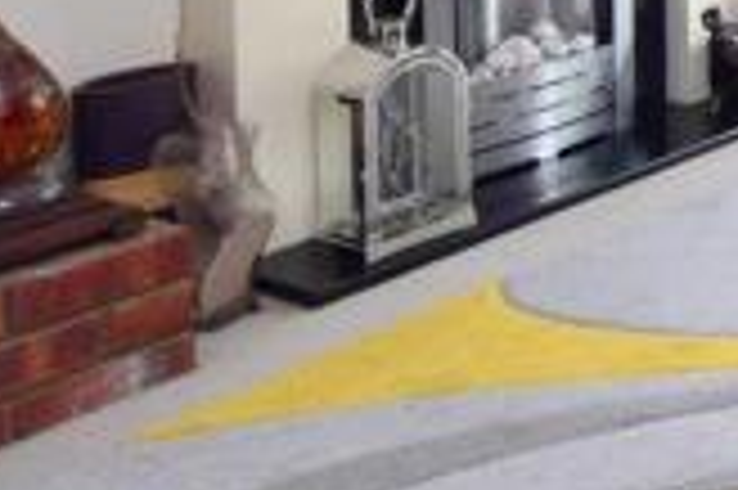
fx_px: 1352
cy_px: -303
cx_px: 1224
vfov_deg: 17.8
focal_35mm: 66
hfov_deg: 22.4
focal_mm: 11
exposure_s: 1/40
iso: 400
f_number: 8
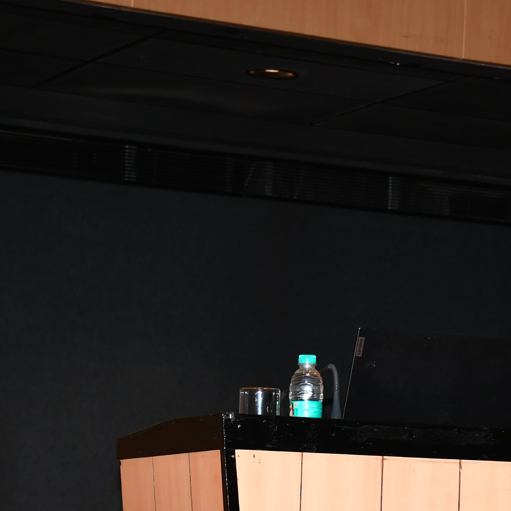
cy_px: 336
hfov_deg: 11.7
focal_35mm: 148
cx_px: 497
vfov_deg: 11.8
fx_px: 2472
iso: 800
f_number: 6.3
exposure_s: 1/160
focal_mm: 45
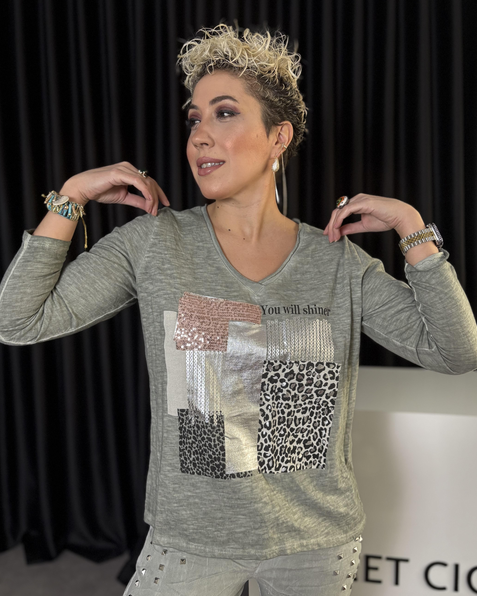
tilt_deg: -3.8
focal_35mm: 28
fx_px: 494
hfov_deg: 51.5
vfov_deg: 62.2
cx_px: 240
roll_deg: +0.8
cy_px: 280
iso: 250
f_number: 1.6
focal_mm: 5.96
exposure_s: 1/60
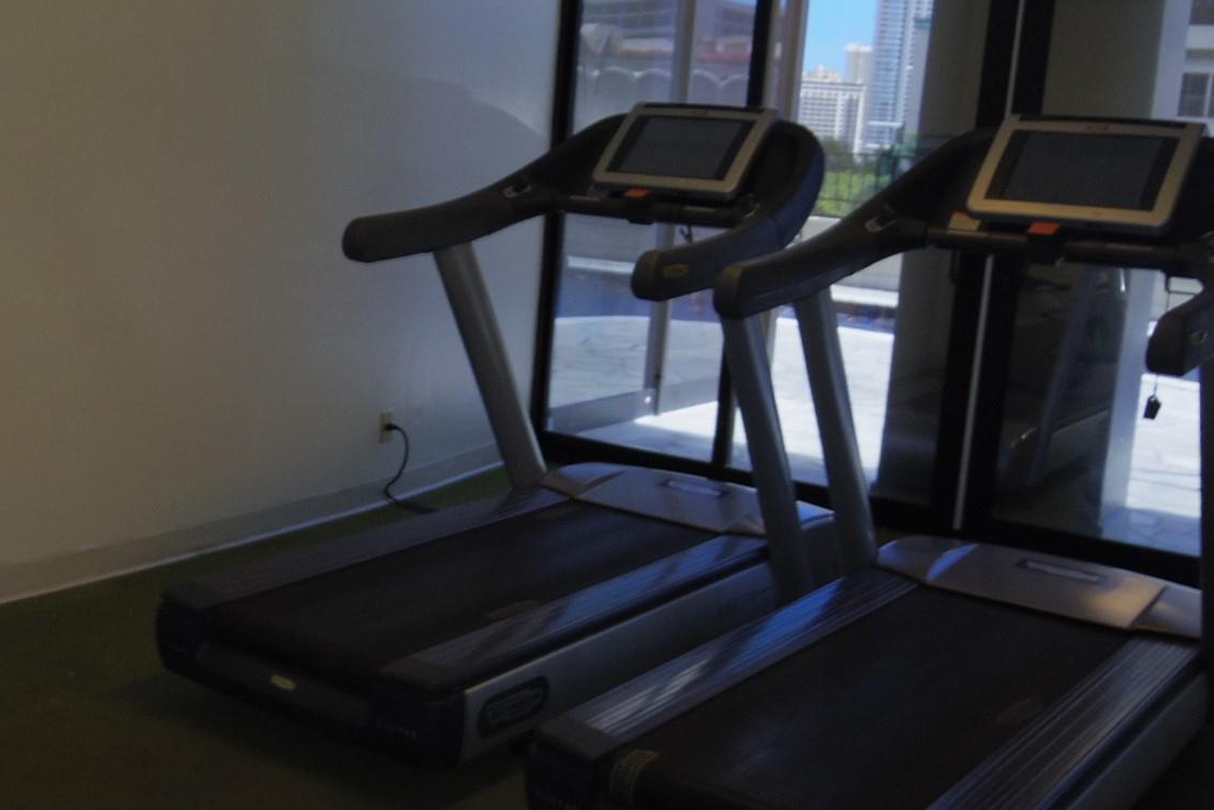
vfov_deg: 29.2
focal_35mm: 46
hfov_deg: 42.0
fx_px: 1552
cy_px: 339
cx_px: 377
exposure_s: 1/25
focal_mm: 6.8
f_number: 3.2
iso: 200
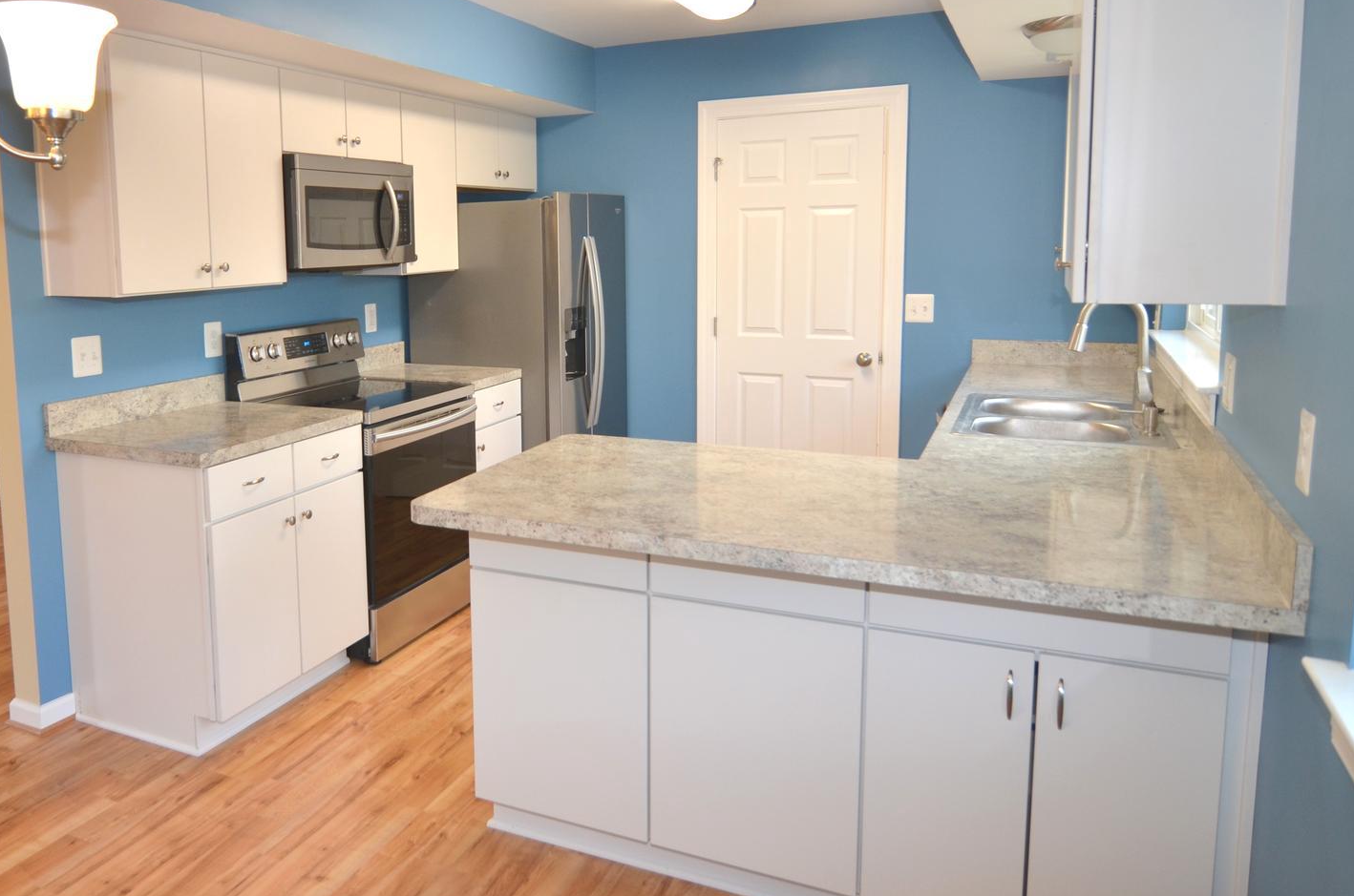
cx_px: 500
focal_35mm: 26
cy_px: 345
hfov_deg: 68.3
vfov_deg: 49.0
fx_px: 976
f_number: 4
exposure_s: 1/60
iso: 250
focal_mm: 12
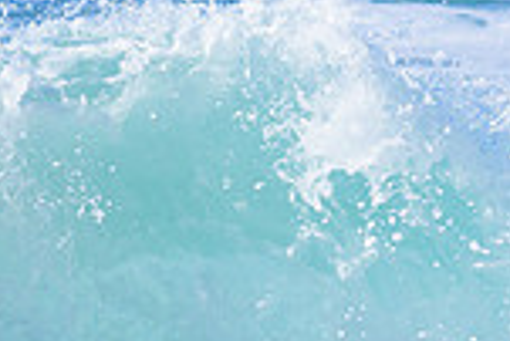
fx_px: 24574
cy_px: 344
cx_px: -108
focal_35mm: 1733
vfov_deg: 0.8
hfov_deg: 1.2
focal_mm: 330
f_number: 9.5
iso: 720
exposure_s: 1/2000
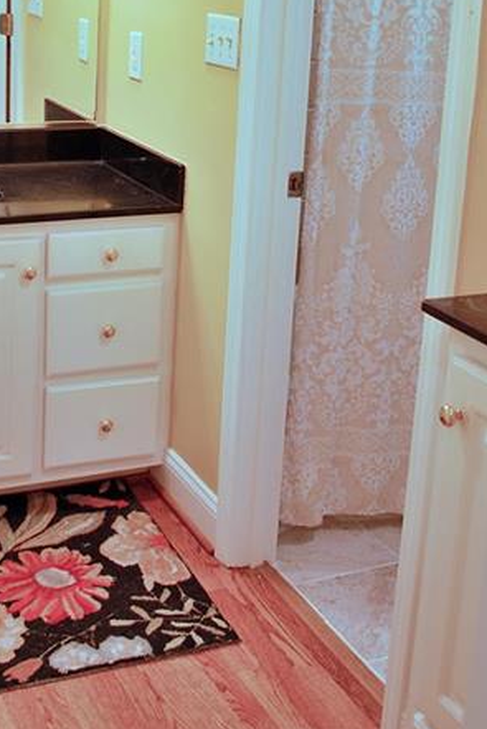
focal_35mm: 47
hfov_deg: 28.5
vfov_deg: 40.4
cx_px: 152
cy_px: 164
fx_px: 951
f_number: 3.5
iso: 360
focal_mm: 18
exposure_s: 1/30
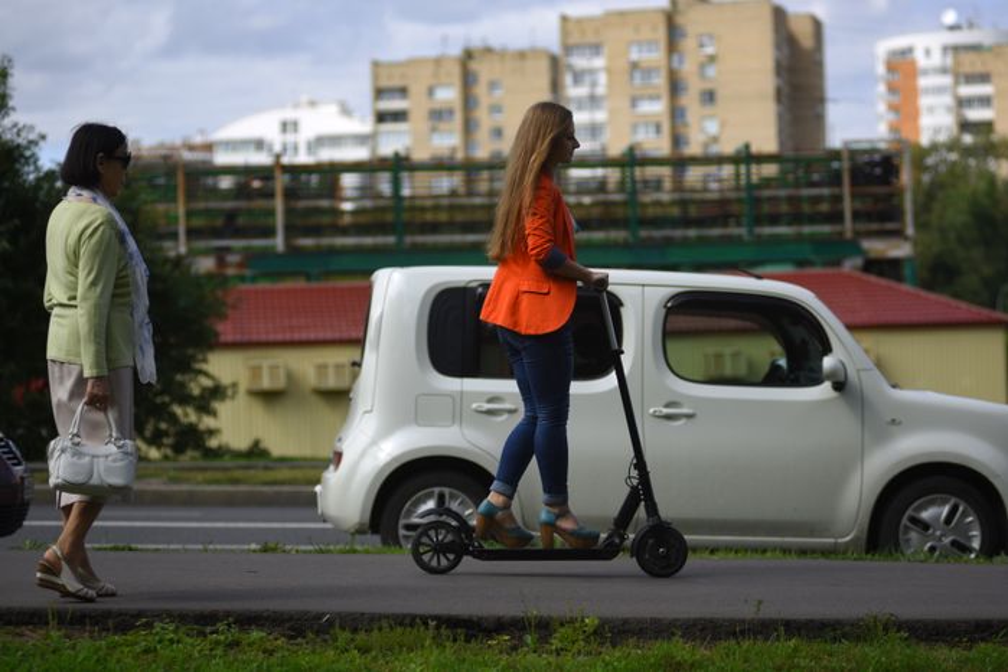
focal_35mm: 92
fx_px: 2576
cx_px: 504
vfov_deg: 14.9
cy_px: 336
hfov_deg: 22.1
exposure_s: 1/640
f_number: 2.8
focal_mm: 92
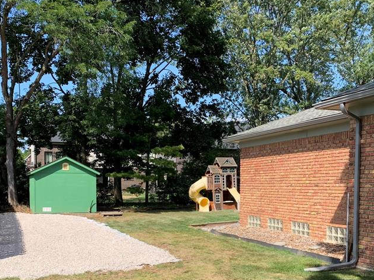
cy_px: 206
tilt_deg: -2.7
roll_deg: -0.1
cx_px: 224
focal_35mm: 42
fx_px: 454
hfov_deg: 44.6
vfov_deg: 33.7
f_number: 1.8
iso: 25
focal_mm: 4.25
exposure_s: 1/981
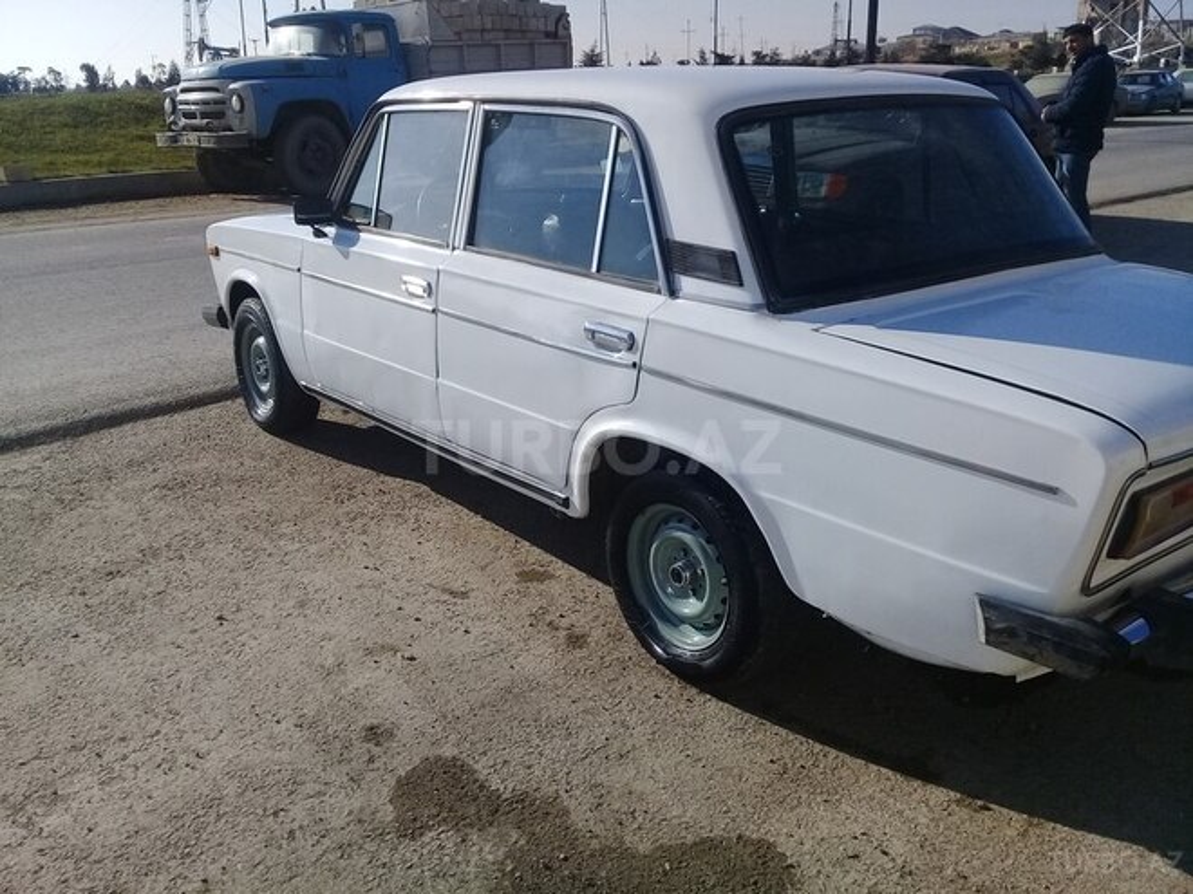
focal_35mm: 31
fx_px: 1068
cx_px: 596
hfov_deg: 58.4
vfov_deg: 45.4
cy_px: 447
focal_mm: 3.3
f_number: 2.2
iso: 50
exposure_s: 1/2198
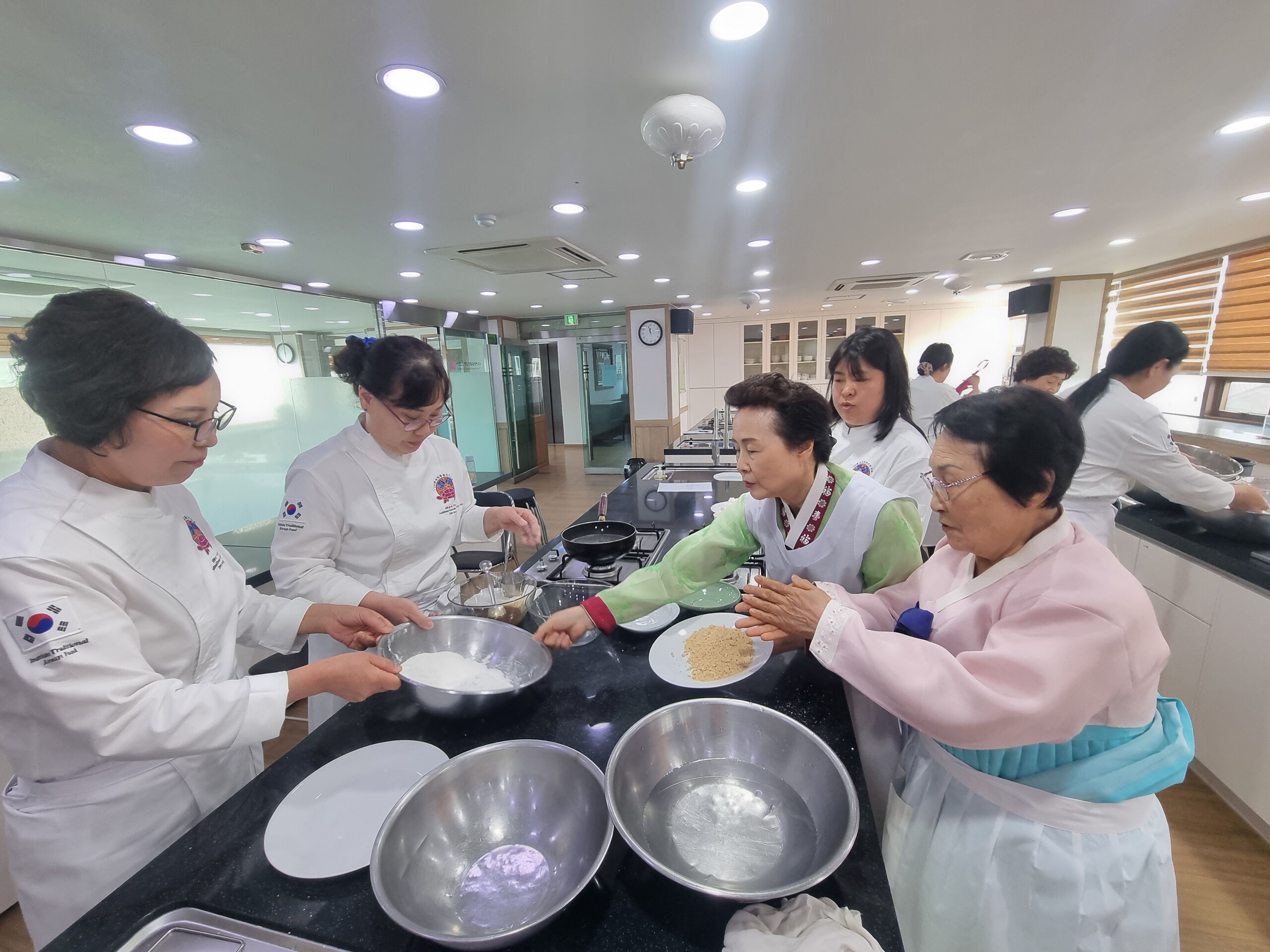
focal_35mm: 13
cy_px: 476
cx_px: 635
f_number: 2.2
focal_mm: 2.2
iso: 125
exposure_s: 1/60
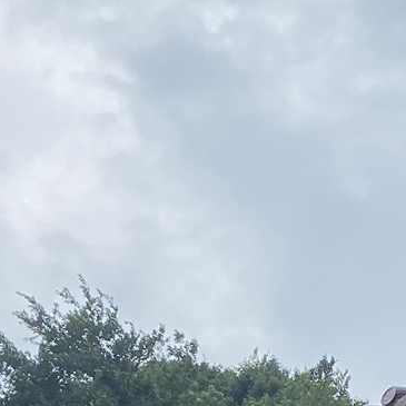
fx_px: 1672
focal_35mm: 126
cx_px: 351
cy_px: 914
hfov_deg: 13.7
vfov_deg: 11.8
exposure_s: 1/2315
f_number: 1.8
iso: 32
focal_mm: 4.25
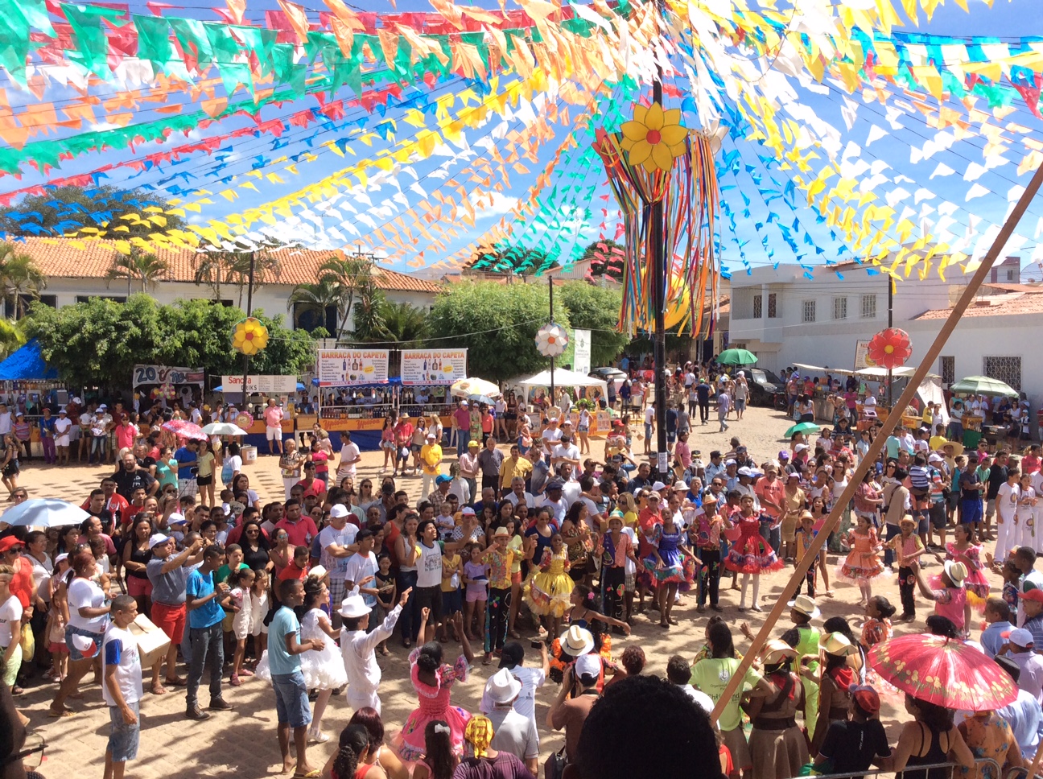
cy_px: 390
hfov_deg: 56.9
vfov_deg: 44.1
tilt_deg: -2.5
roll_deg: +0.0
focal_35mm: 32
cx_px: 522
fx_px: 963
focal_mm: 3.3
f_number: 2.4
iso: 32
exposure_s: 1/1021
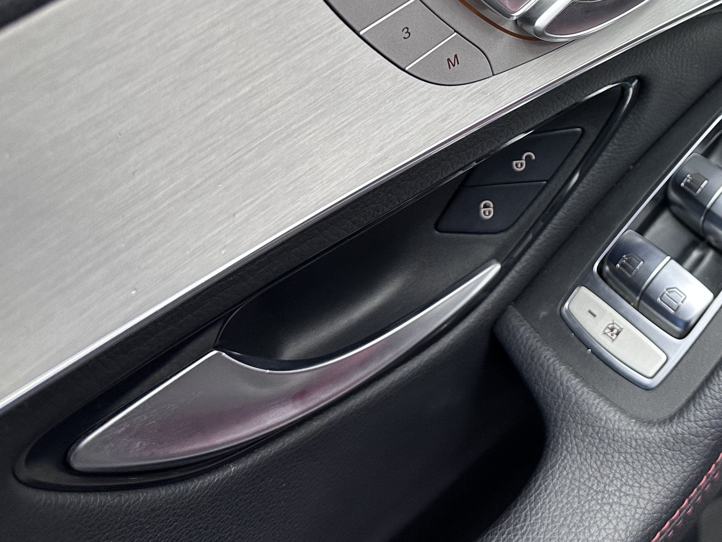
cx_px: 698
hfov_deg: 36.3
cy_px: 82
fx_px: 1001
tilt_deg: -36.0
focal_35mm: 48
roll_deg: +6.6
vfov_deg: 29.3
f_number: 1.78
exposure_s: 1/50
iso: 200
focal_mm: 6.86
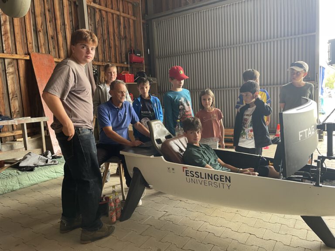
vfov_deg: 53.1
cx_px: 168
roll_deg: +3.3
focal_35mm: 26
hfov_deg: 67.3
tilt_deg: -7.6
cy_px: 126
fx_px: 252
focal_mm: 4.2
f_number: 1.6
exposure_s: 1/65
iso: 125
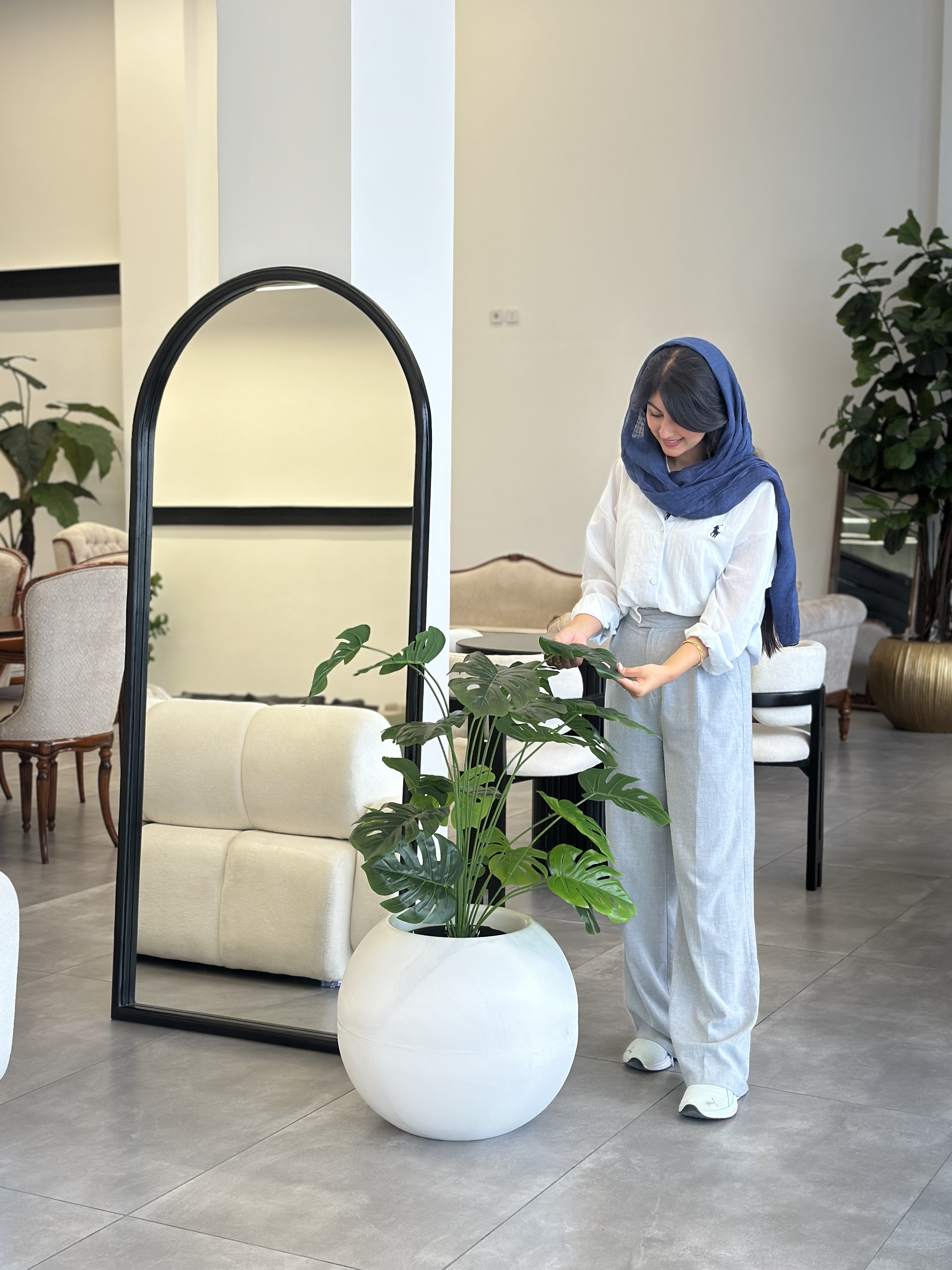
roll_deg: +0.2
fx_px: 1797
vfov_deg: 38.9
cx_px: 471
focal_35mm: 49
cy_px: 636
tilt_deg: -3.8
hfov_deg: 29.7
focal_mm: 6.86
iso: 80
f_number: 1.78
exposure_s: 1/206
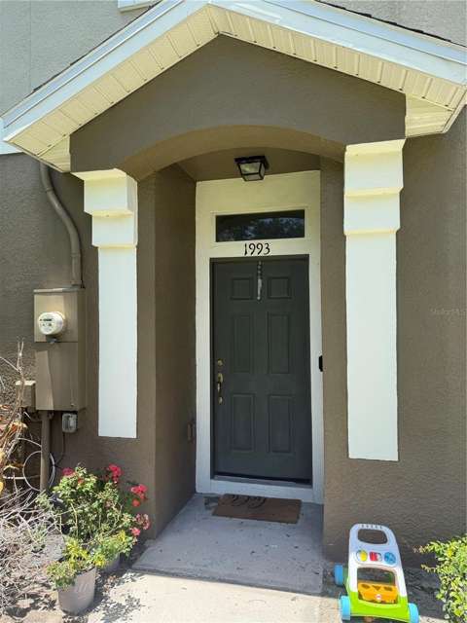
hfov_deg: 56.8
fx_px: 432
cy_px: 312
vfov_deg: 71.6
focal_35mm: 24
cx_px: 234
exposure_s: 1/1385
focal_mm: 6.76
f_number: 1.78
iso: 80
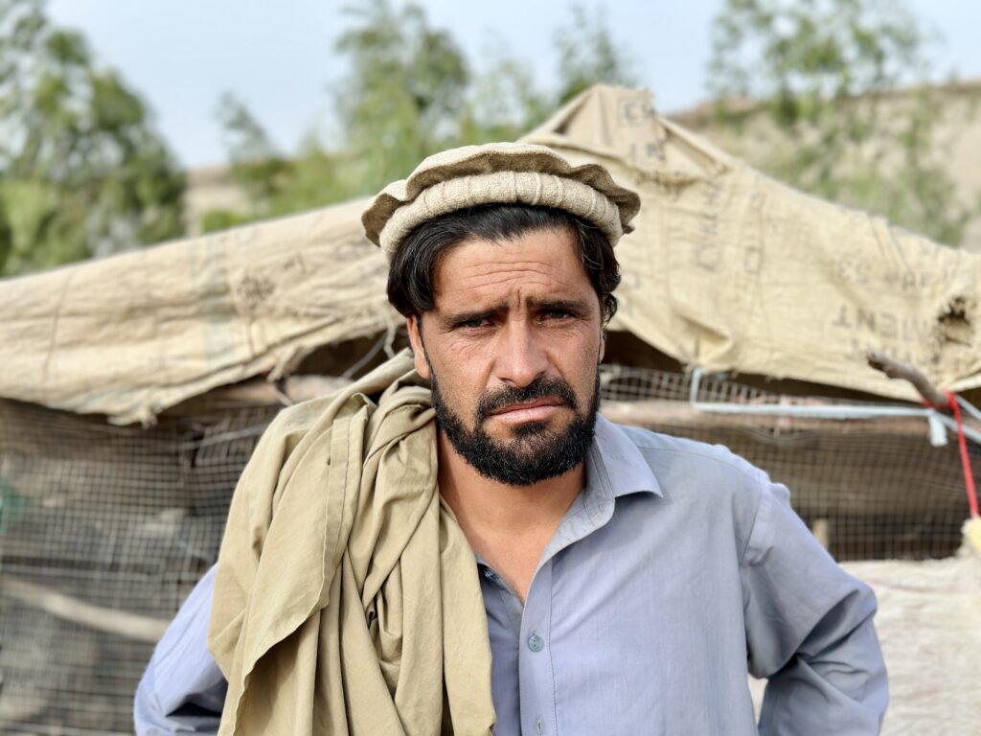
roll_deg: +1.6
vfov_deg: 30.3
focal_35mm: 48
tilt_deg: -5.8
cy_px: 368
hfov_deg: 39.7
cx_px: 490
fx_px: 1360
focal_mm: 6.86
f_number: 1.78
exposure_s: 1/1783
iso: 80
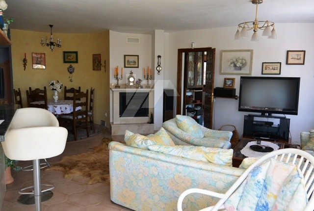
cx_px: 157
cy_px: 106
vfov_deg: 45.2
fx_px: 254
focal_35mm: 29
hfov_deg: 63.5
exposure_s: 1/200
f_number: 3.5
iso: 400
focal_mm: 11
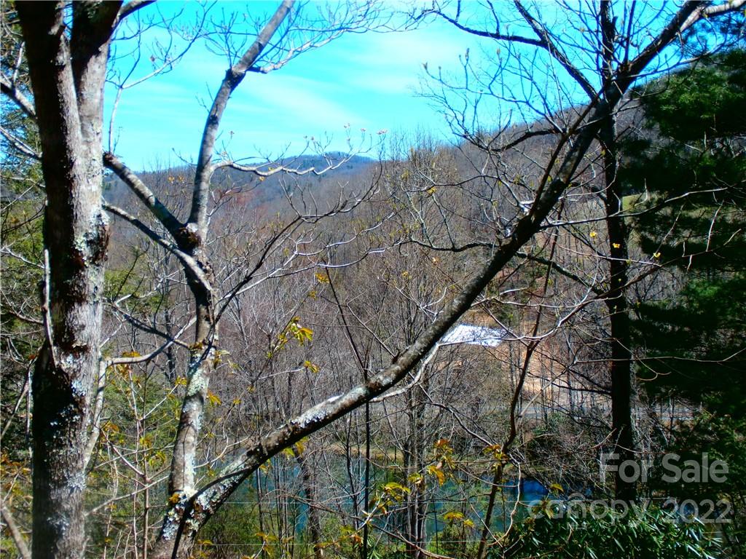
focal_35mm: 37
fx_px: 797
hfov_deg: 50.1
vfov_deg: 38.7
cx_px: 373
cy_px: 280
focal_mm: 6.6
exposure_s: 1/640
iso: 100
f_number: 3.5
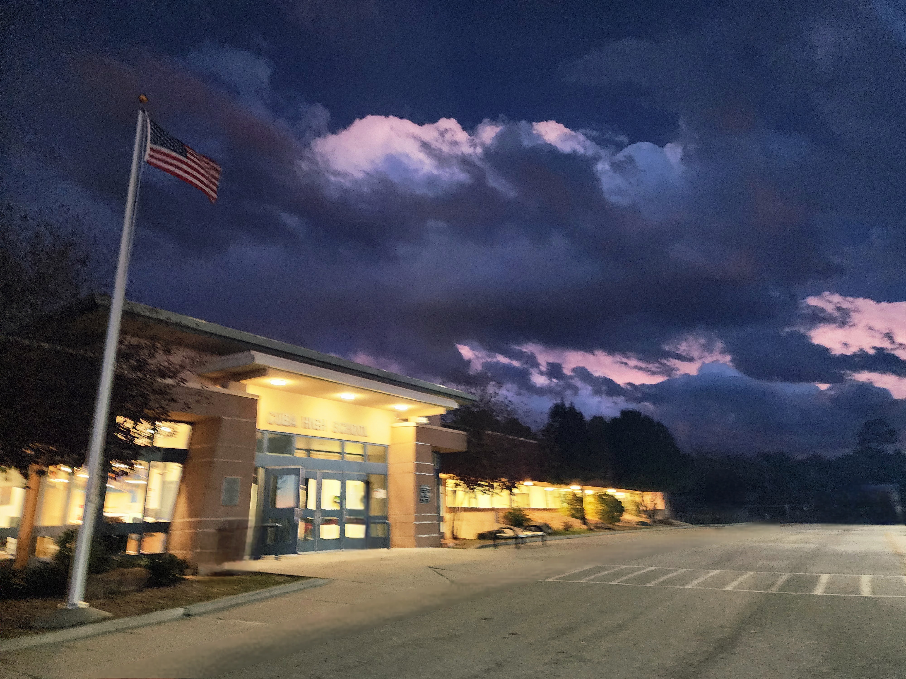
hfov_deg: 73.9
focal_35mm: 23
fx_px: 602
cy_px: 340
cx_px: 453
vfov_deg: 58.9
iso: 800
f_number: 1.8
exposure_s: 1/24
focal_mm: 6.4
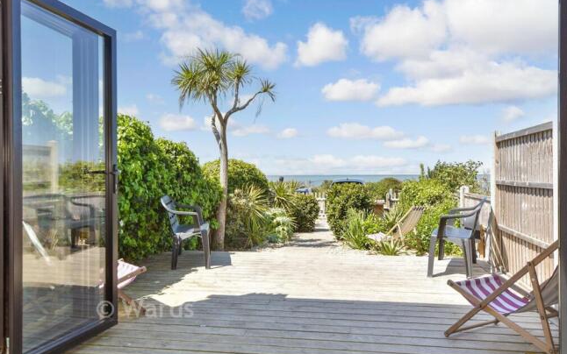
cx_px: 283
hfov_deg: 61.2
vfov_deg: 40.6
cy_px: 177
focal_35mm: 31
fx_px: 479
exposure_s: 1/250
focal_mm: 20
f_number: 6.3
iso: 200
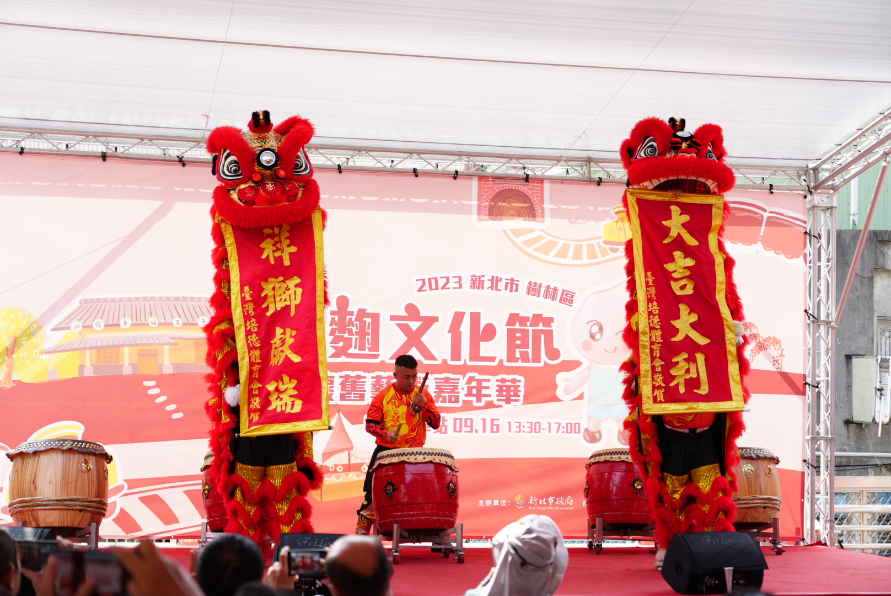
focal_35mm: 61
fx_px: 1511
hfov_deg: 32.9
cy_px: 298
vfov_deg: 22.3
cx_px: 446
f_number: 4
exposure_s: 1/640
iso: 500
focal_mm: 61
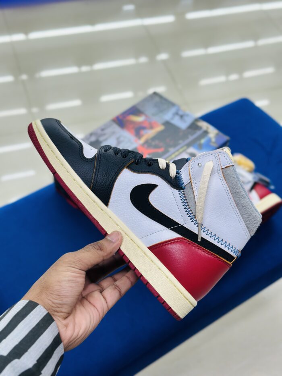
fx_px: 521
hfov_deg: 30.3
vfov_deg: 39.7
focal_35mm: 48
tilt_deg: -49.2
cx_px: 141
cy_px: 188
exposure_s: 1/103
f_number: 1.78
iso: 64
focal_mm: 6.86
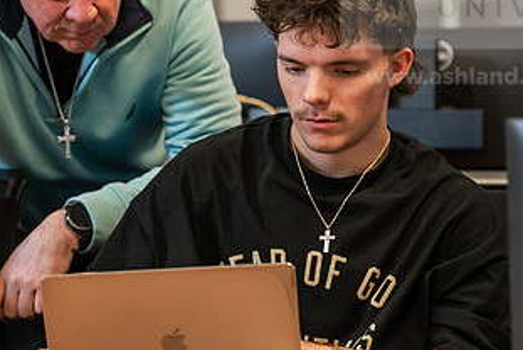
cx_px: 289
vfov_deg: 6.4
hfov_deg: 9.5
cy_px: 112
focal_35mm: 216
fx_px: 3141
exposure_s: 1/125
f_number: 3.5
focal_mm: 116
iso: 1000
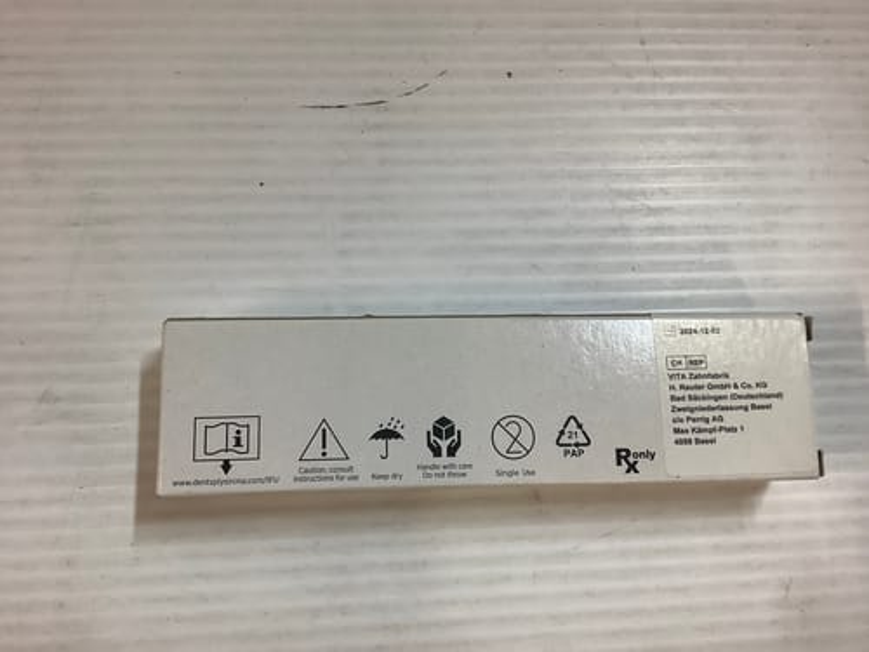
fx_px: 778
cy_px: 326
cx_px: 434
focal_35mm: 31
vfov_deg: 45.4
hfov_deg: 58.4
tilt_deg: -79.5
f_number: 2.4
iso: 100
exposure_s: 1/50
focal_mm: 3.3
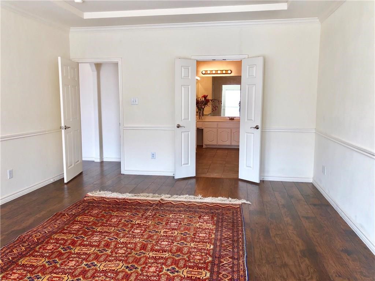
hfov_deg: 63.4
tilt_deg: -7.2
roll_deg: -0.2
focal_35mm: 28
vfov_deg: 49.7
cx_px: 188
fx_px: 303
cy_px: 140
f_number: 1.8
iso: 32
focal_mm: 3.99
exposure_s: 1/120
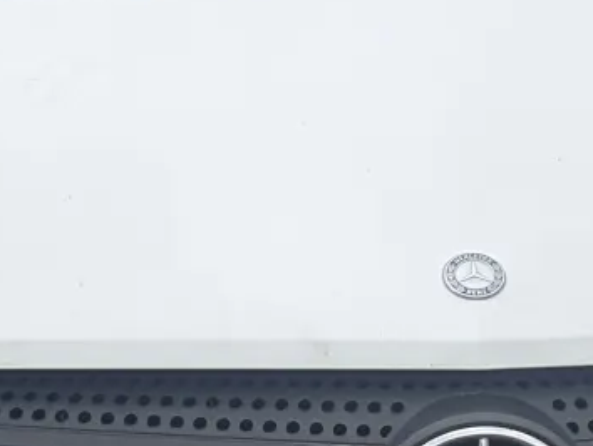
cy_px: 216
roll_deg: +2.7
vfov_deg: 10.5
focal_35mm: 141
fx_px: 2417
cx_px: 459
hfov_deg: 13.9
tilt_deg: -11.3
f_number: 1.6
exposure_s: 1/2012
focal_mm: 5.96
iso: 50
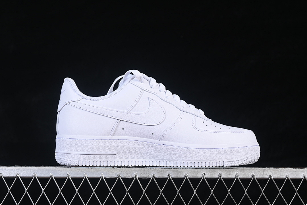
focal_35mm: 75
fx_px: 640
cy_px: 102
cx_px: 154
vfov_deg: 18.2
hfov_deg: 27.0
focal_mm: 50
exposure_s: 1/80
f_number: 8
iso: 160
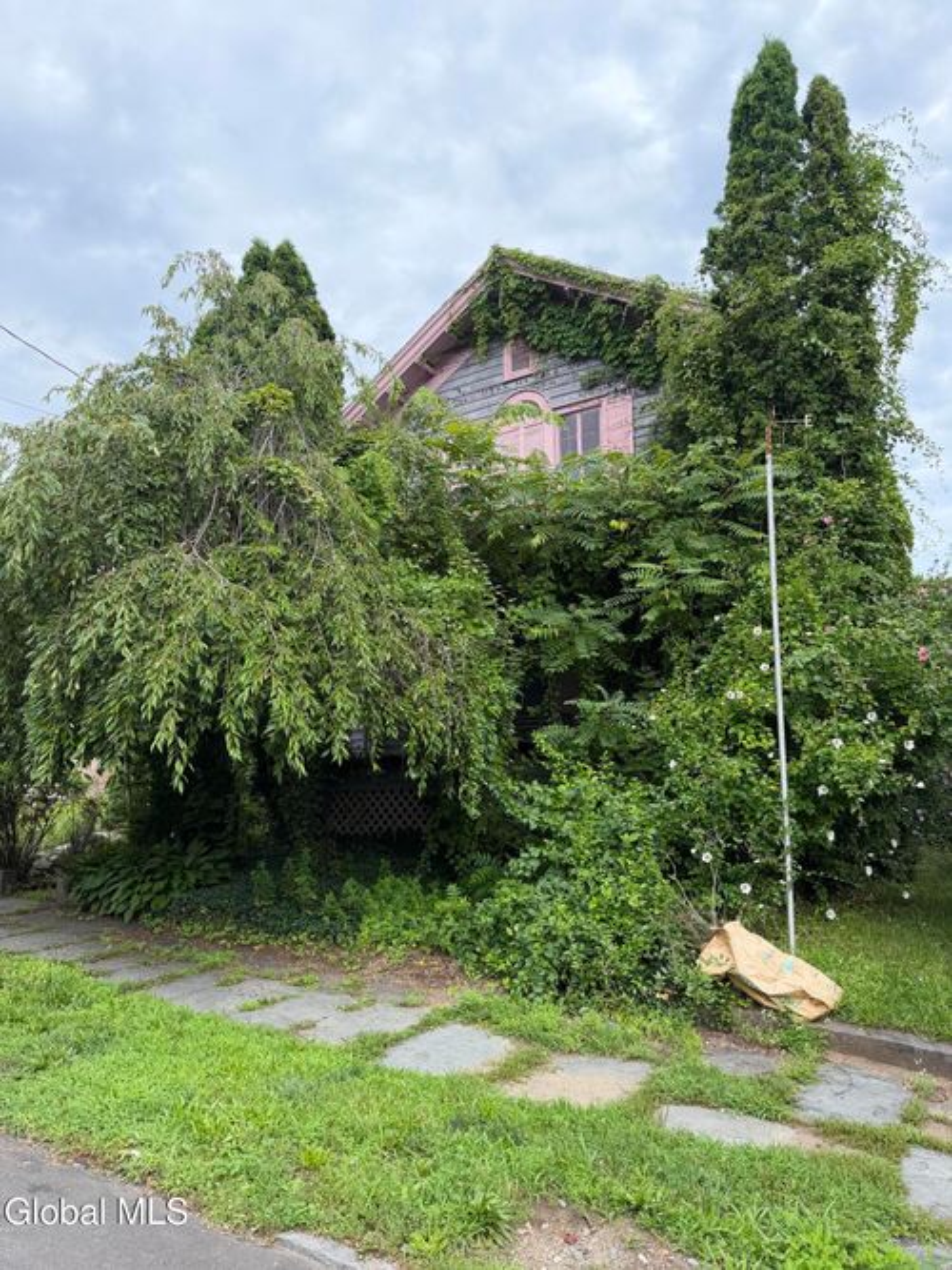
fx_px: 880
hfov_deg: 56.8
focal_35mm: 24
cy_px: 635
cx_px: 476
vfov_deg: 71.6
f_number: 1.78
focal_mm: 6.76
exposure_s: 1/1770
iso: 100
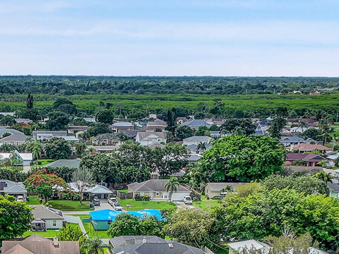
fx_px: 783
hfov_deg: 23.7
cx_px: 29
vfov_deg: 17.1
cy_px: 352
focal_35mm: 80
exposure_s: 1/2500
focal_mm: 12.3
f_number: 2.8
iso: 100
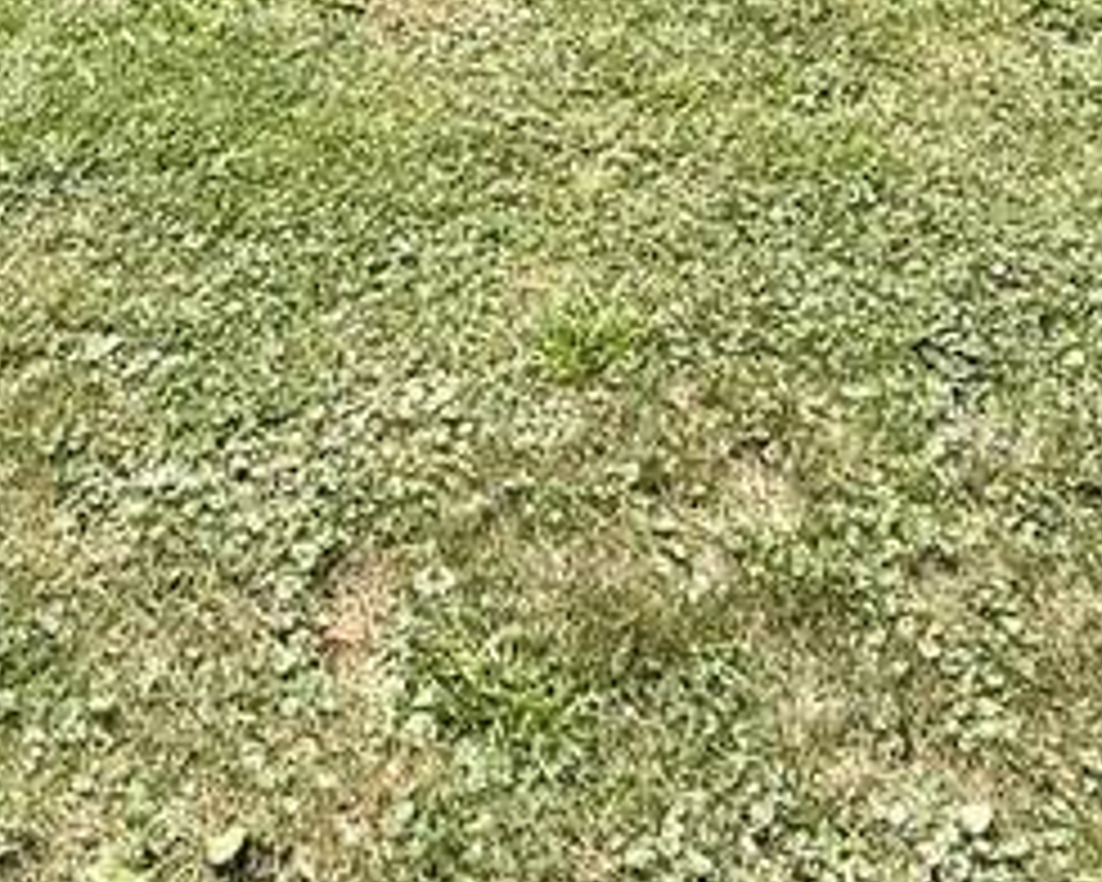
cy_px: -814
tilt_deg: +7.5
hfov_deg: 32.4
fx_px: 1859
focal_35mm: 57
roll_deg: -0.5
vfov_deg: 18.7
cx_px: 270
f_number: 2.2
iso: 50
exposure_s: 1/357
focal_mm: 2.22
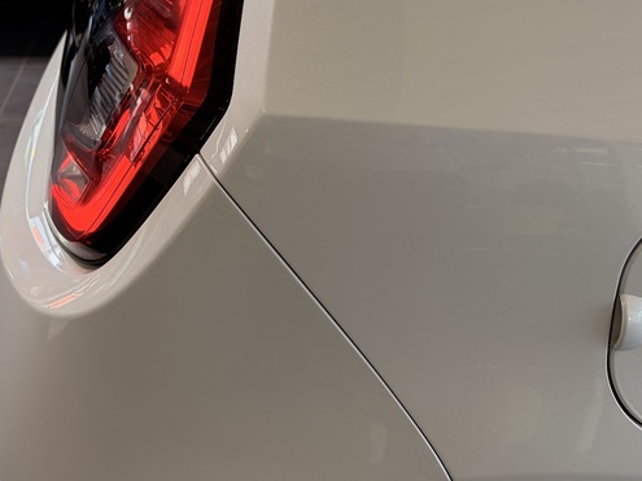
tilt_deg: -20.8
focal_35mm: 42
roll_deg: -1.0
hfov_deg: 44.0
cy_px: 97
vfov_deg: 33.4
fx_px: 779
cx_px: 204
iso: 50
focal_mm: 5.96
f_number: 1.6
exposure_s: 1/100
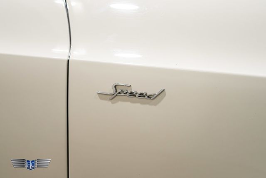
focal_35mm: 65
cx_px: 133
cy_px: 93
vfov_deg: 20.8
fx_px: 483
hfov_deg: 30.8
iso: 1000
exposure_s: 1/60
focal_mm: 57
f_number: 4
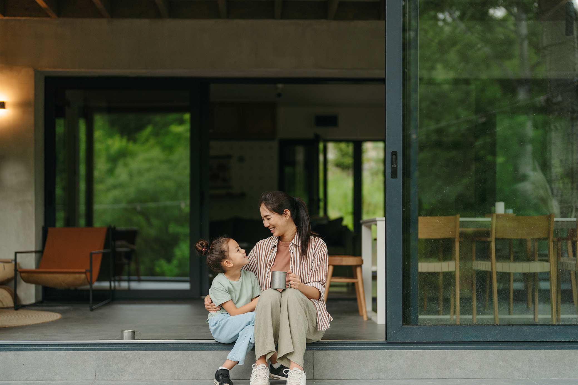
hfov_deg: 39.6
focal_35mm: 50
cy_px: 192
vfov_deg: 27.0
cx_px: 289
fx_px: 803
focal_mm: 50
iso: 100
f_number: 1.2
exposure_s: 1/250
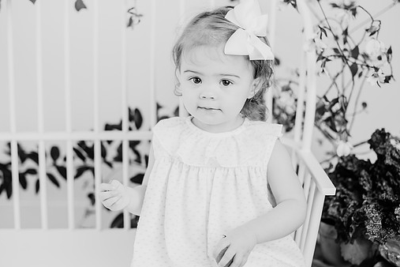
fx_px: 644
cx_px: 198
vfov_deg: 23.4
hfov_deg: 34.5
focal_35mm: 58
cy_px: 121
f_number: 2.5
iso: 125
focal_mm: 50
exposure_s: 1/160
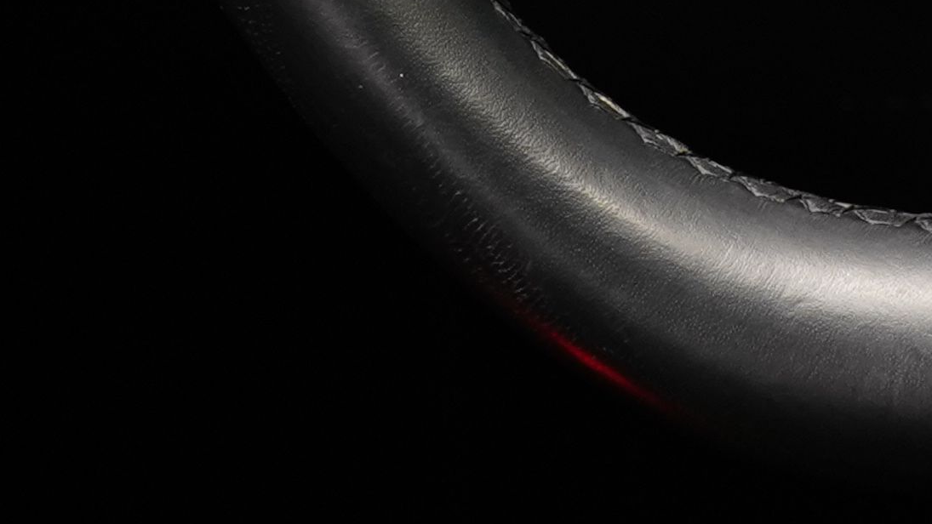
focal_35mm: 178
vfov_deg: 6.5
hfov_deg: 11.6
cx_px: 1341
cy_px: -743
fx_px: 4399
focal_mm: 31
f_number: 5
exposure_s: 1/25
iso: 1250
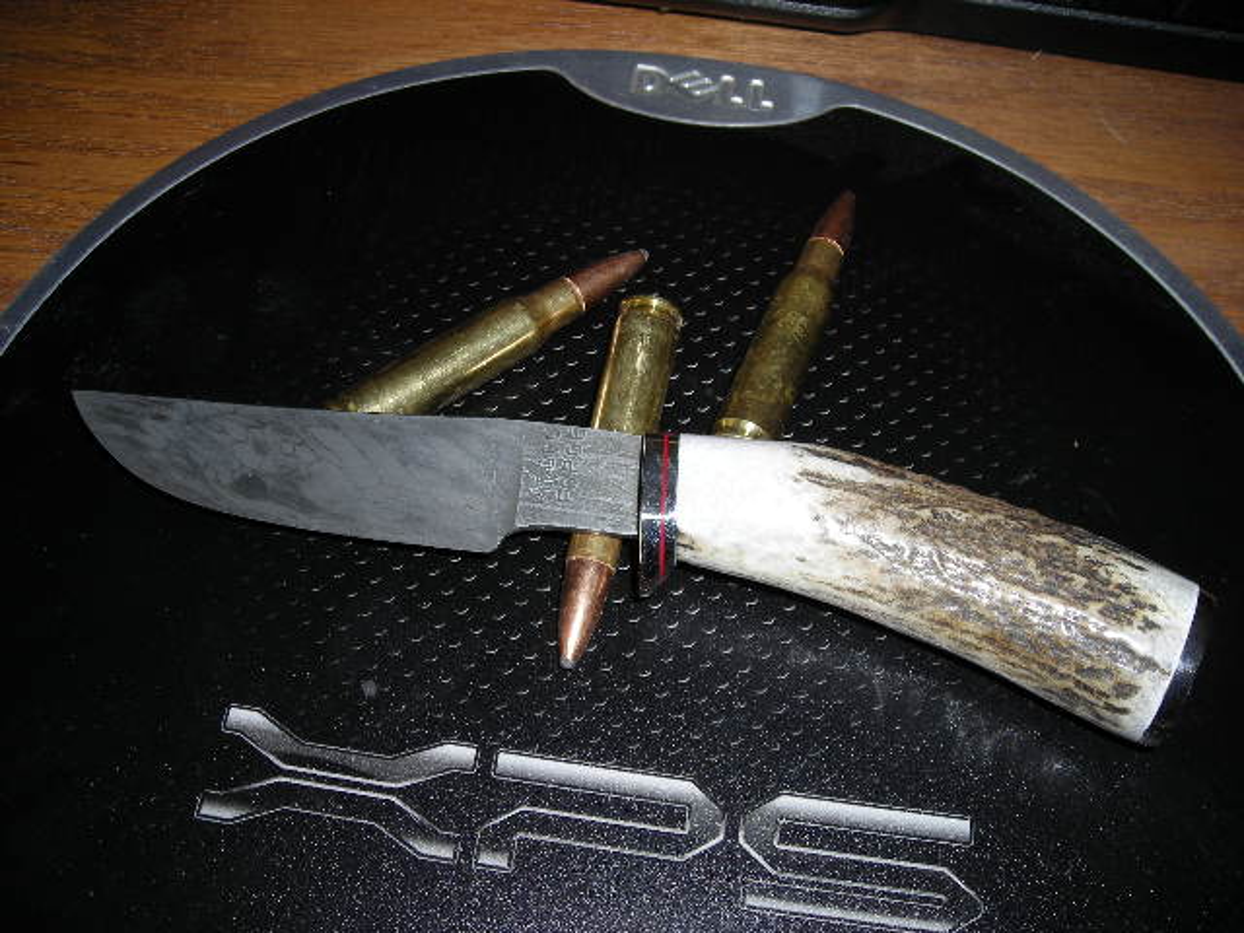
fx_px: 1366
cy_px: 466
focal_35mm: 38
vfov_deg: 37.7
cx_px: 622
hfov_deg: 49.0
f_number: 3.2
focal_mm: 6.3
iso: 50
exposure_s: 1/60
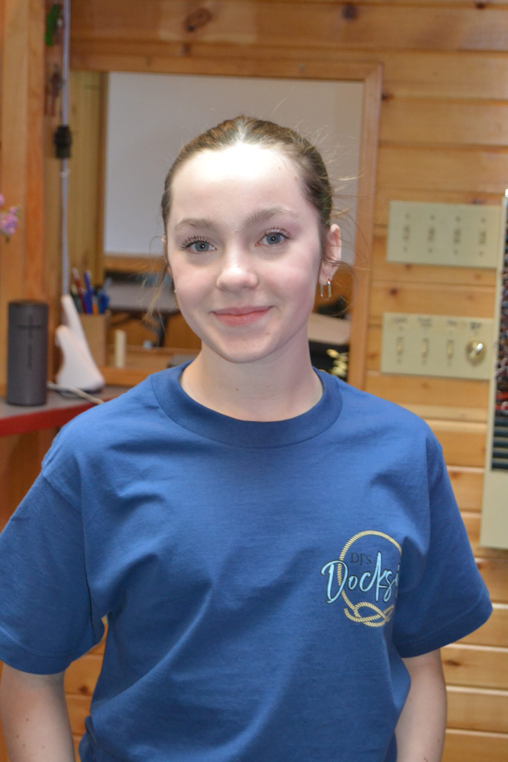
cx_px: 254
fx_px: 1746
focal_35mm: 82
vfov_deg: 24.6
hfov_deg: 16.6
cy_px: 381
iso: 2200
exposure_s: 1/60
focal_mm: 55
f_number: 5.6
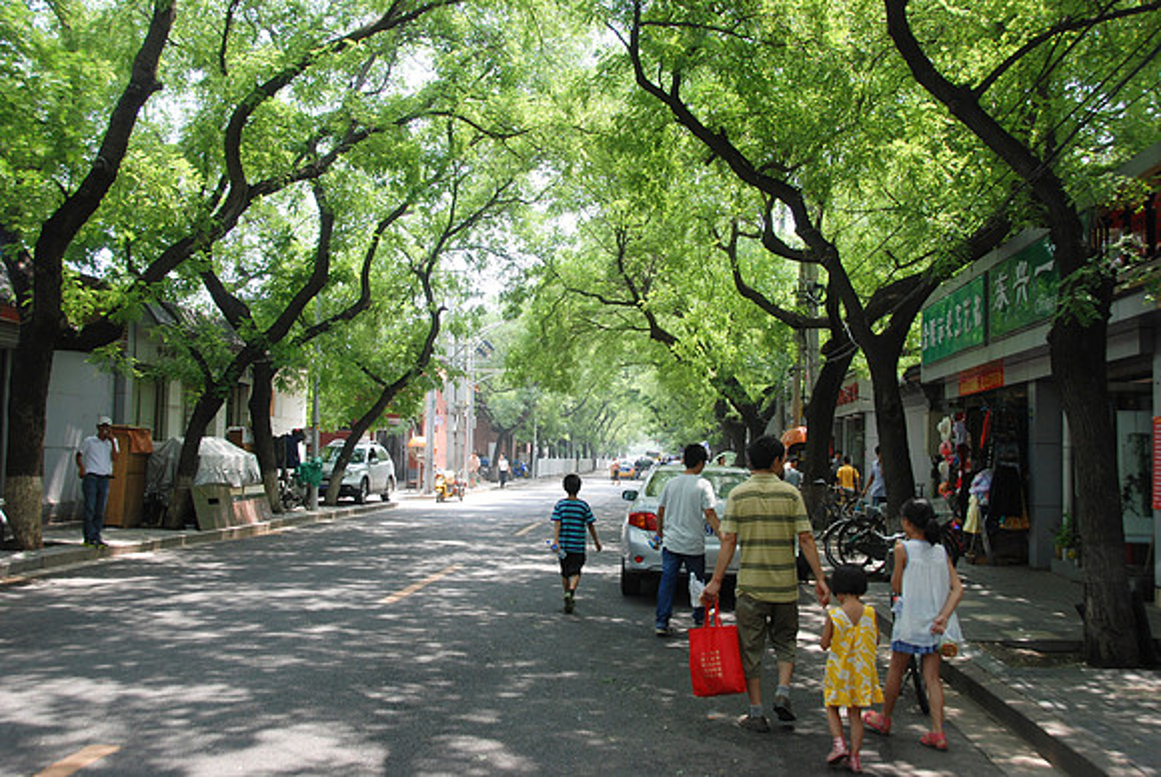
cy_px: 388
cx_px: 580
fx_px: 1065
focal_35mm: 33
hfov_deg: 57.2
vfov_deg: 40.1
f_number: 5
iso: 160
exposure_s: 1/100
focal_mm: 22
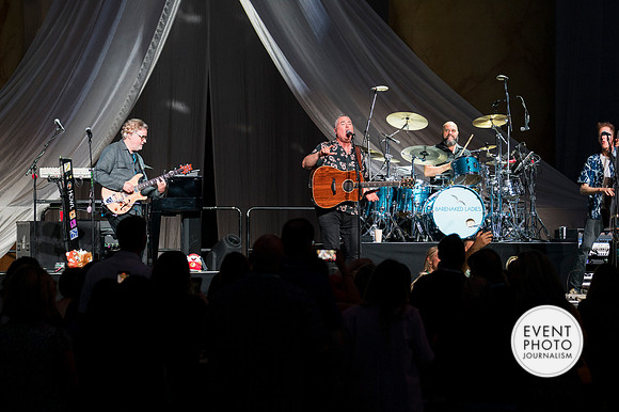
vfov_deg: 13.0
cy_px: 207
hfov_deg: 19.4
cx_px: 312
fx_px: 1813
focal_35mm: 106
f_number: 2.8
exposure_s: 1/160
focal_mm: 69
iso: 500
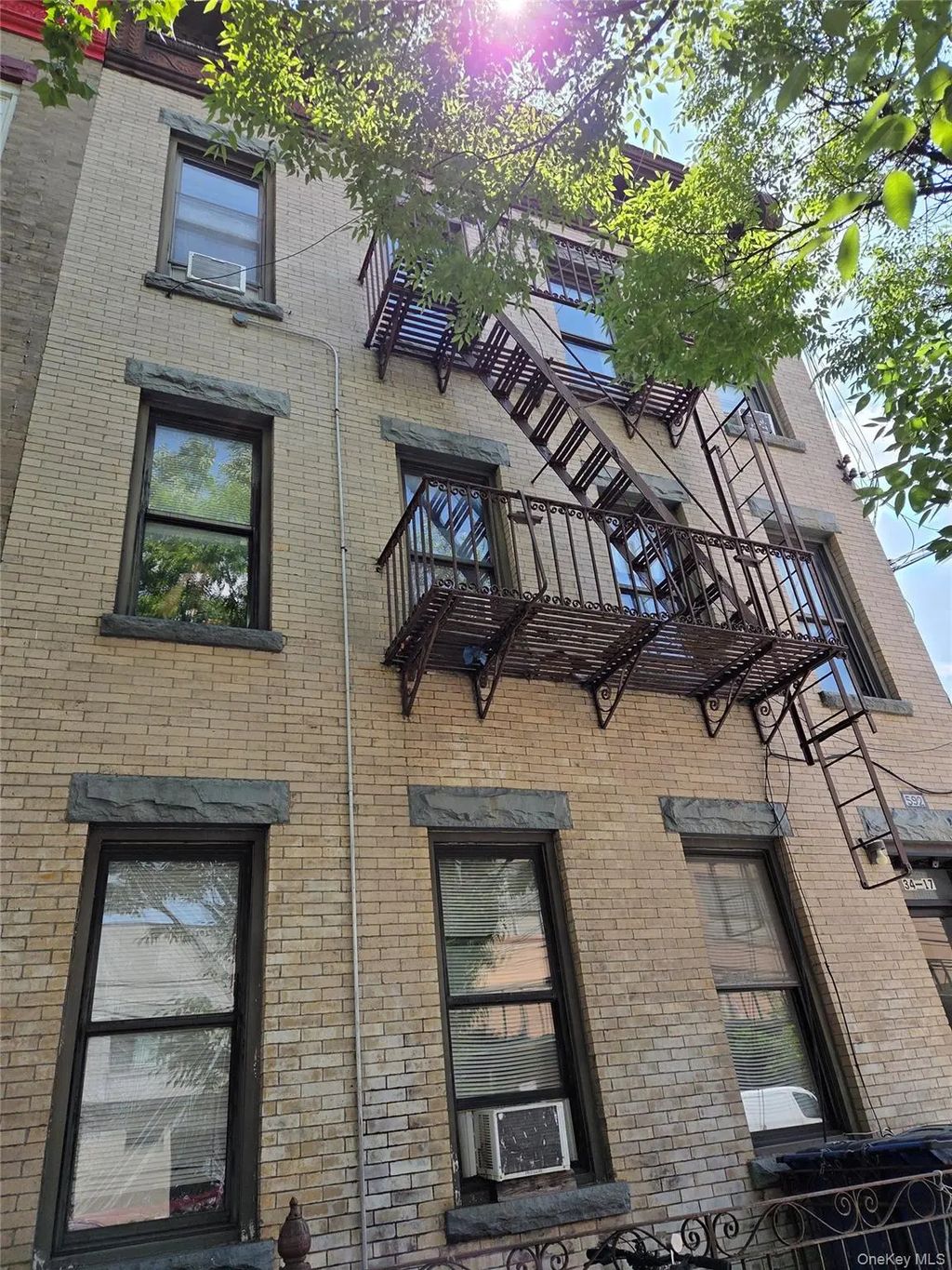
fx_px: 843
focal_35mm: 23
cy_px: 635
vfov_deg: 73.9
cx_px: 476
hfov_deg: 58.9
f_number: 1.8
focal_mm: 5.4
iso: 80
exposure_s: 1/3075
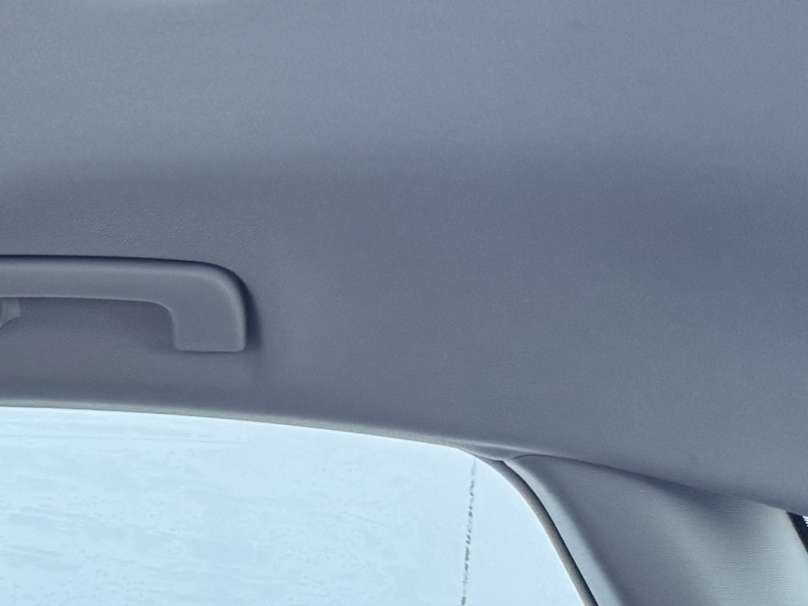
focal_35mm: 99
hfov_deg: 15.7
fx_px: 2311
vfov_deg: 13.8
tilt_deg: +0.2
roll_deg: -2.3
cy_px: 963
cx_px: -804
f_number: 1.78
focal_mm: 6.76
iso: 125
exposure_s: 1/50
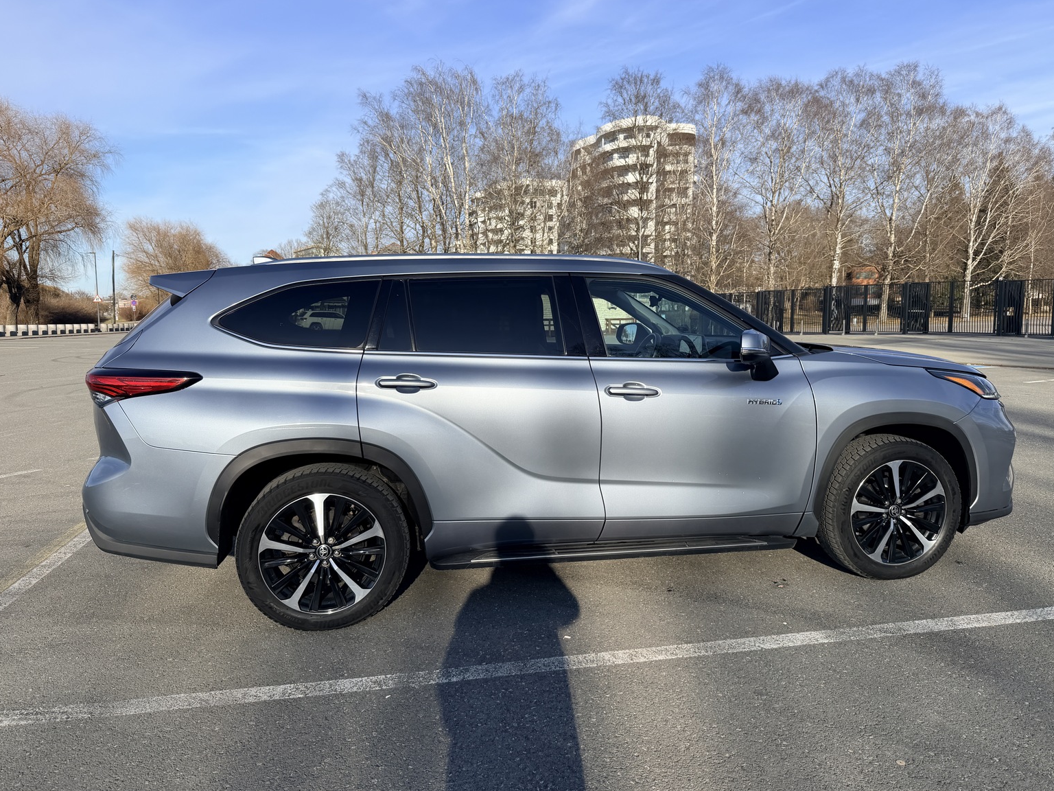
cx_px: 541
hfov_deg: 69.4
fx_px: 761
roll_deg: +0.9
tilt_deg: -5.1
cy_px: 388
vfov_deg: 54.9
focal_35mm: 25
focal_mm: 6.76
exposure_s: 1/3584
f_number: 1.78
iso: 80
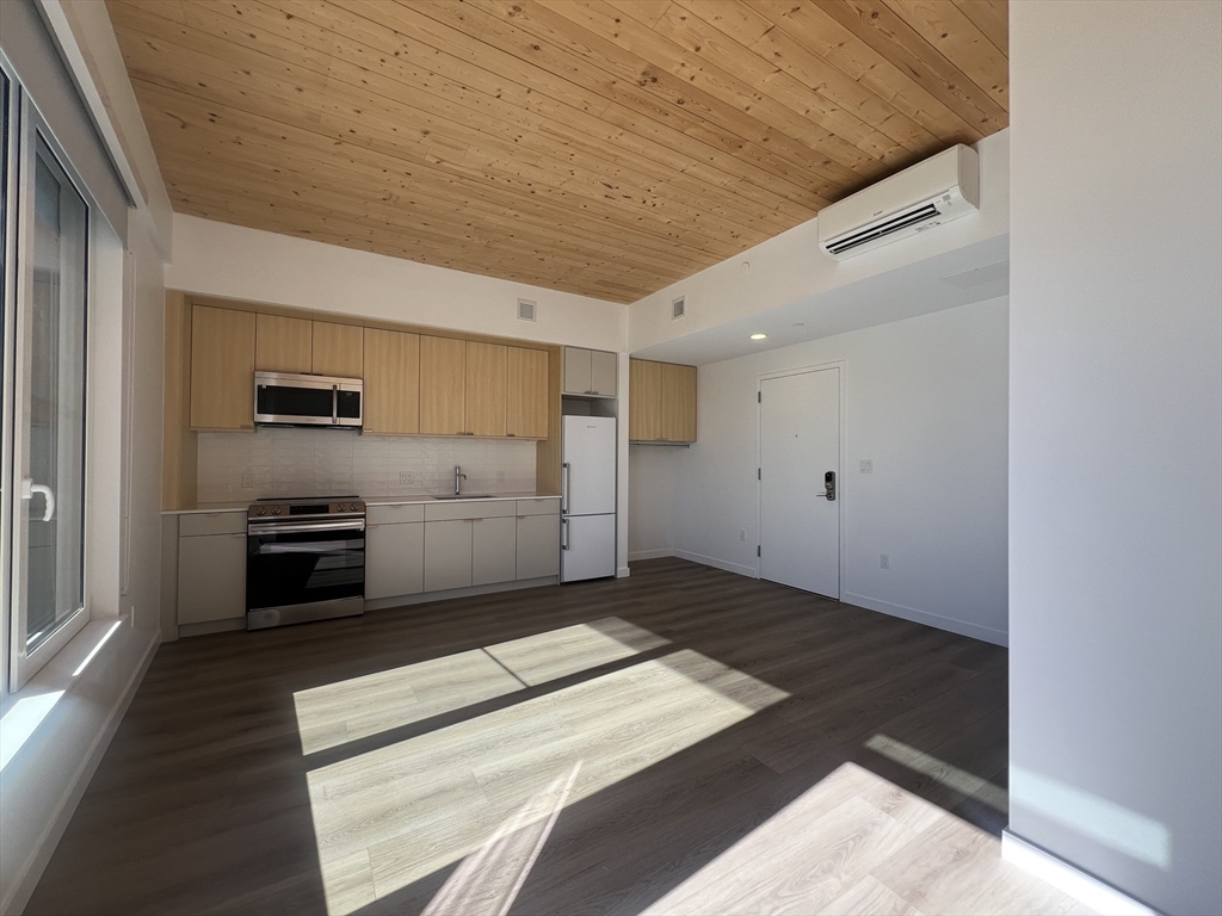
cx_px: 611
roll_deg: -0.7
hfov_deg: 106.2
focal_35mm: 13
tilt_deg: -0.4
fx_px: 459
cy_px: 458
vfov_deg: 89.9
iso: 32
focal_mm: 1.57
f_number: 1.8
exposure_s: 1/252
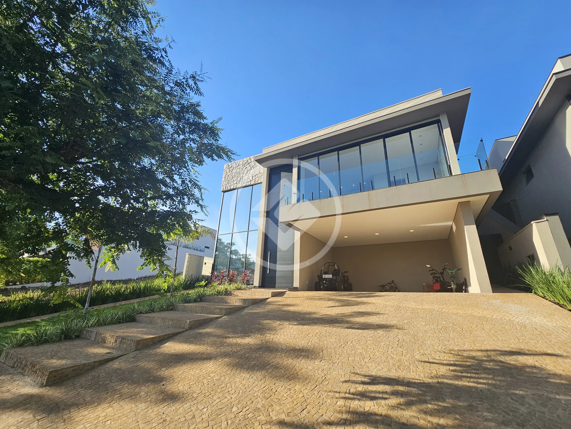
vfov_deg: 89.9
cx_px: 286
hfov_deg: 106.2
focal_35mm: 13
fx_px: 214
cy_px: 214
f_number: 2.2
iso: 50
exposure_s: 1/1008
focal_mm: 2.2
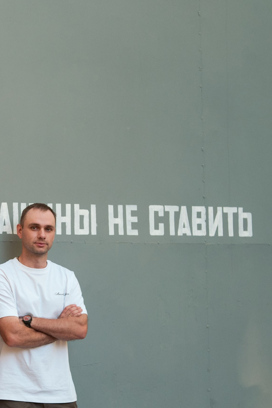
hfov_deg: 13.8
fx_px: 1099
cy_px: 268
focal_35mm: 97
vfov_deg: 21.0
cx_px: -23
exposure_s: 1/500
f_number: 2.2
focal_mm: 27
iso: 250
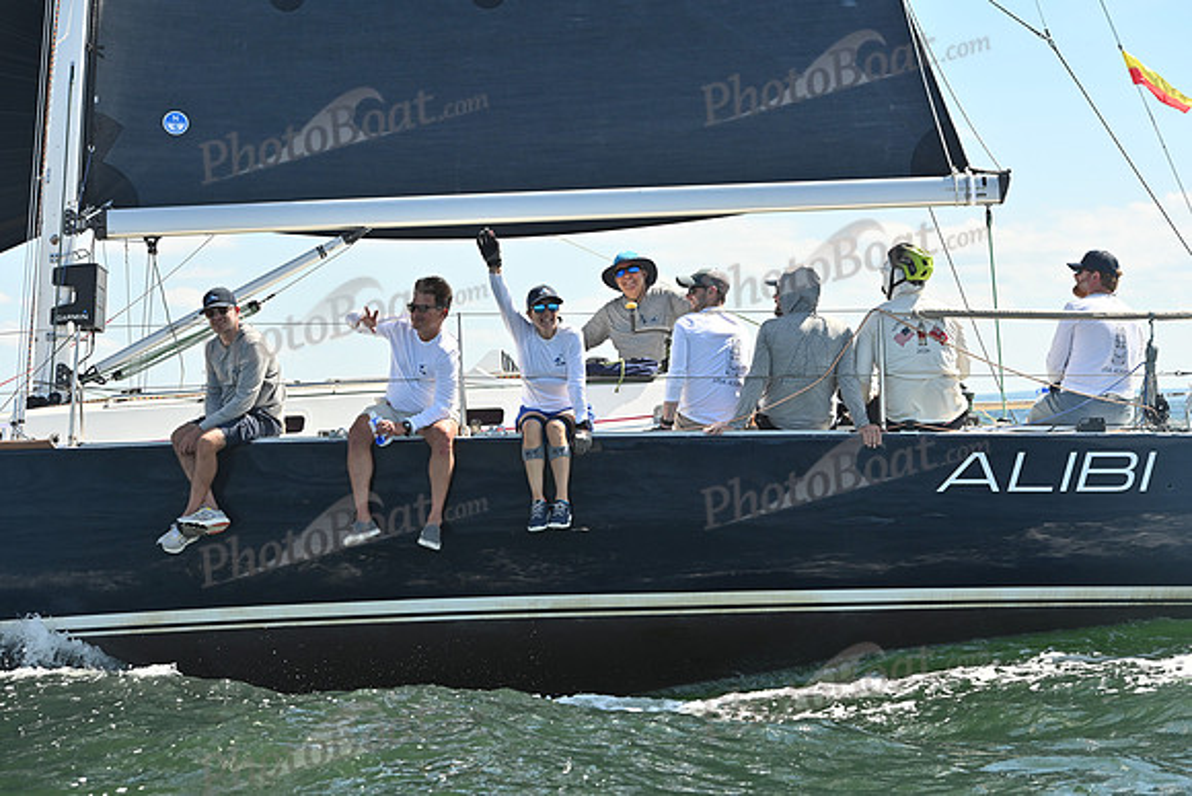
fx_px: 2848
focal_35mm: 86
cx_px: 596
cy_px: 398
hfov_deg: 23.6
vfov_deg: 15.9
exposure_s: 1/1000
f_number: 6.3
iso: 250
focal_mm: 86
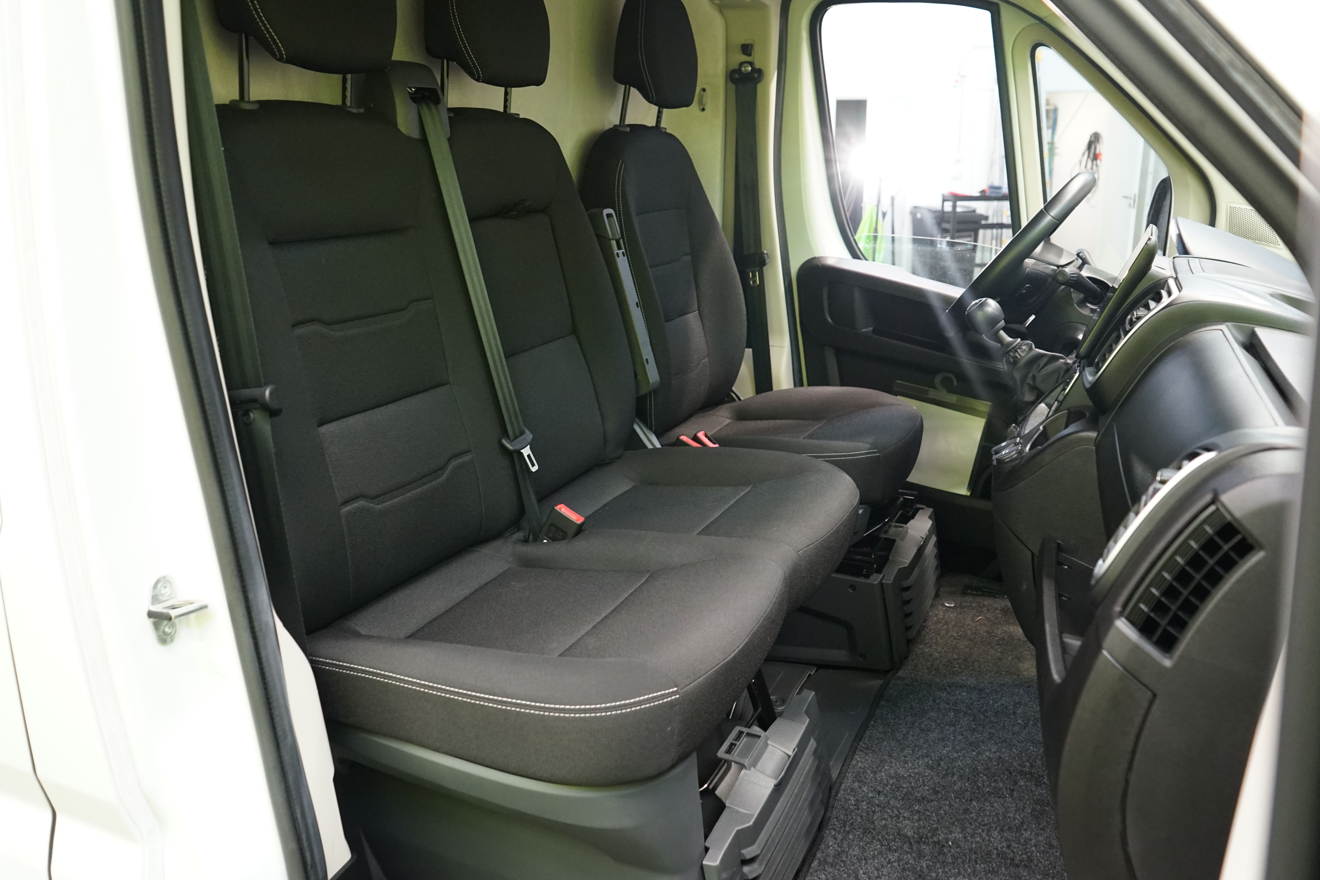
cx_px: 660
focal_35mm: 29
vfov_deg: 45.0
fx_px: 1063
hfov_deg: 63.7
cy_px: 440
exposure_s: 1/40
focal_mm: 29
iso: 3200
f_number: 5
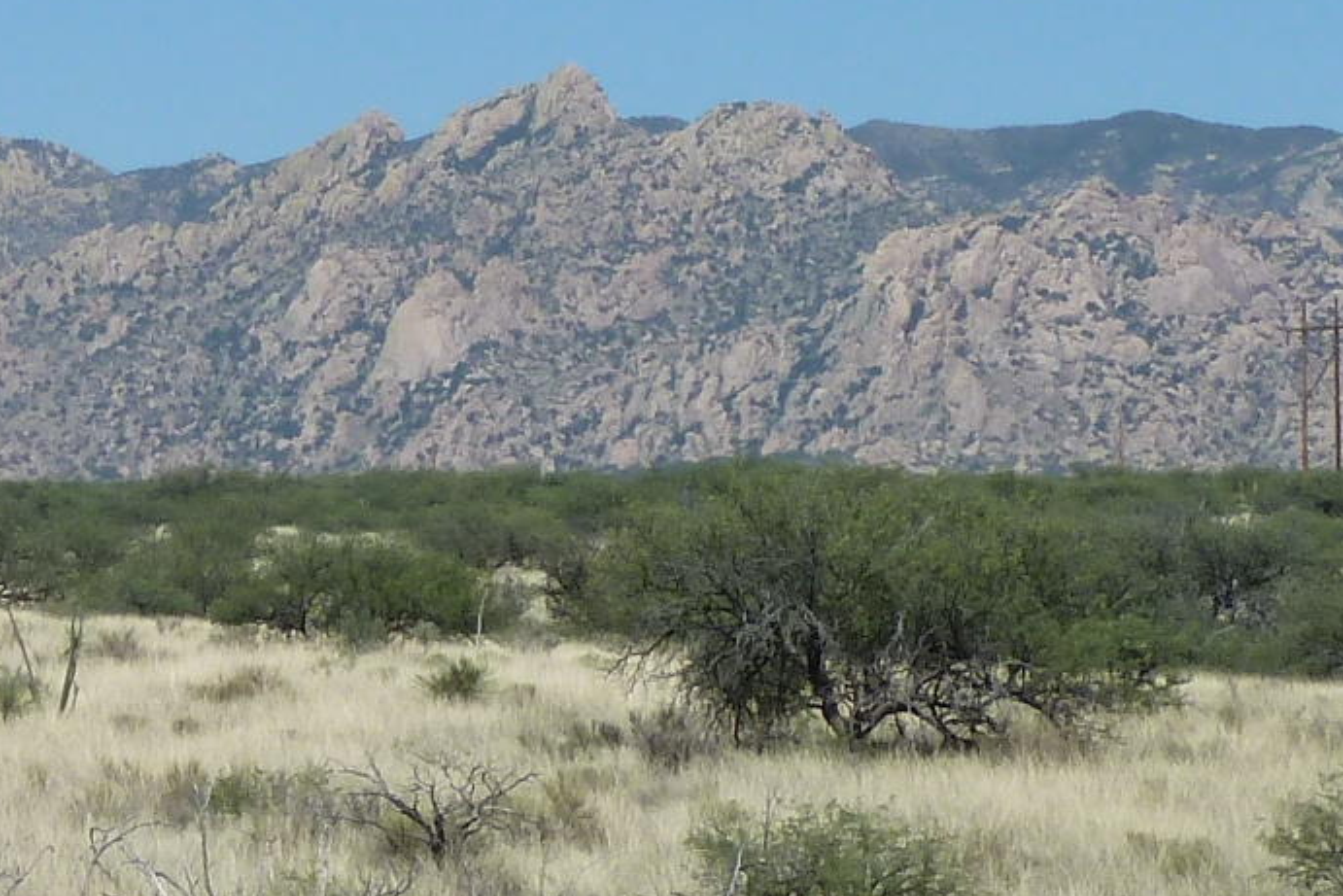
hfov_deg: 9.5
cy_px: -121
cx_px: -356
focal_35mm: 212
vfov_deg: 6.5
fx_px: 7910
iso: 80
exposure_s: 1/500
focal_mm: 9.1
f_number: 5.6
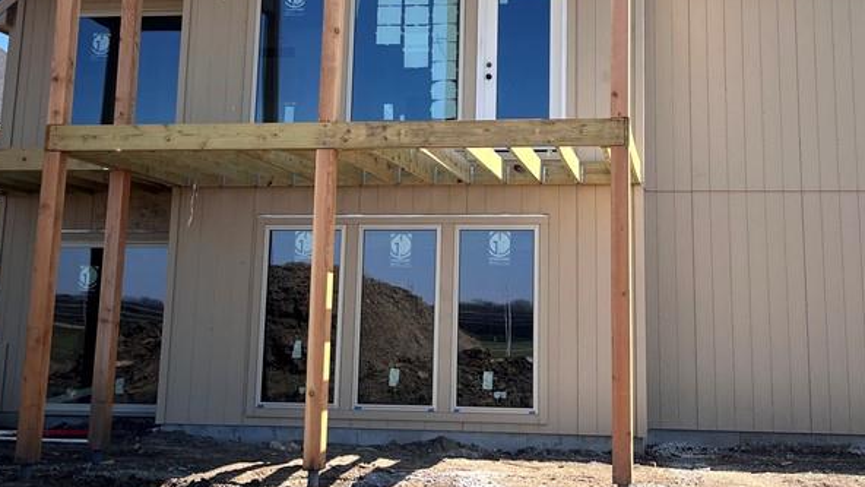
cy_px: 79
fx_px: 1124
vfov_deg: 24.0
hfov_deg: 41.9
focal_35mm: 49
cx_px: 517
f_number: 1.6
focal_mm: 5.1
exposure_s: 1/2062
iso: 50
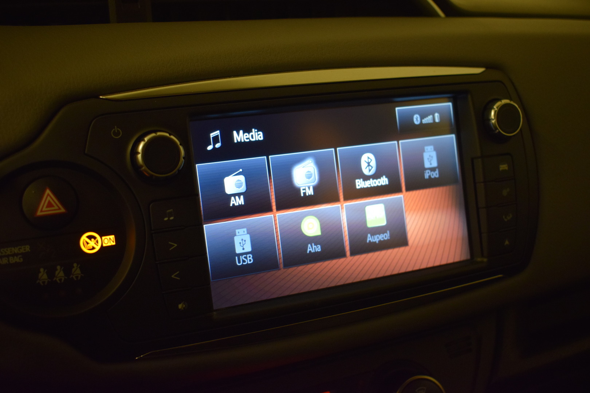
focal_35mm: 44
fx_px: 713
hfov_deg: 45.0
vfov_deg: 30.8
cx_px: 295
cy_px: 196
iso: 1250
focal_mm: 29
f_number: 4.2
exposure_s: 1/60
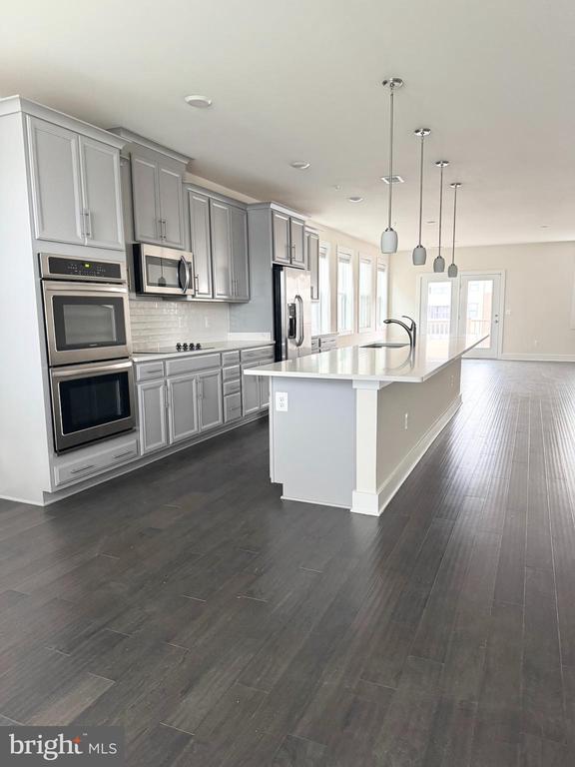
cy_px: 384
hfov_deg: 56.8
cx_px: 288
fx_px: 532
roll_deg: +1.1
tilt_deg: -9.0
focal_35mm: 24
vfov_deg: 71.6
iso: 640
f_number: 1.78
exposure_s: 1/60
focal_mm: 6.76
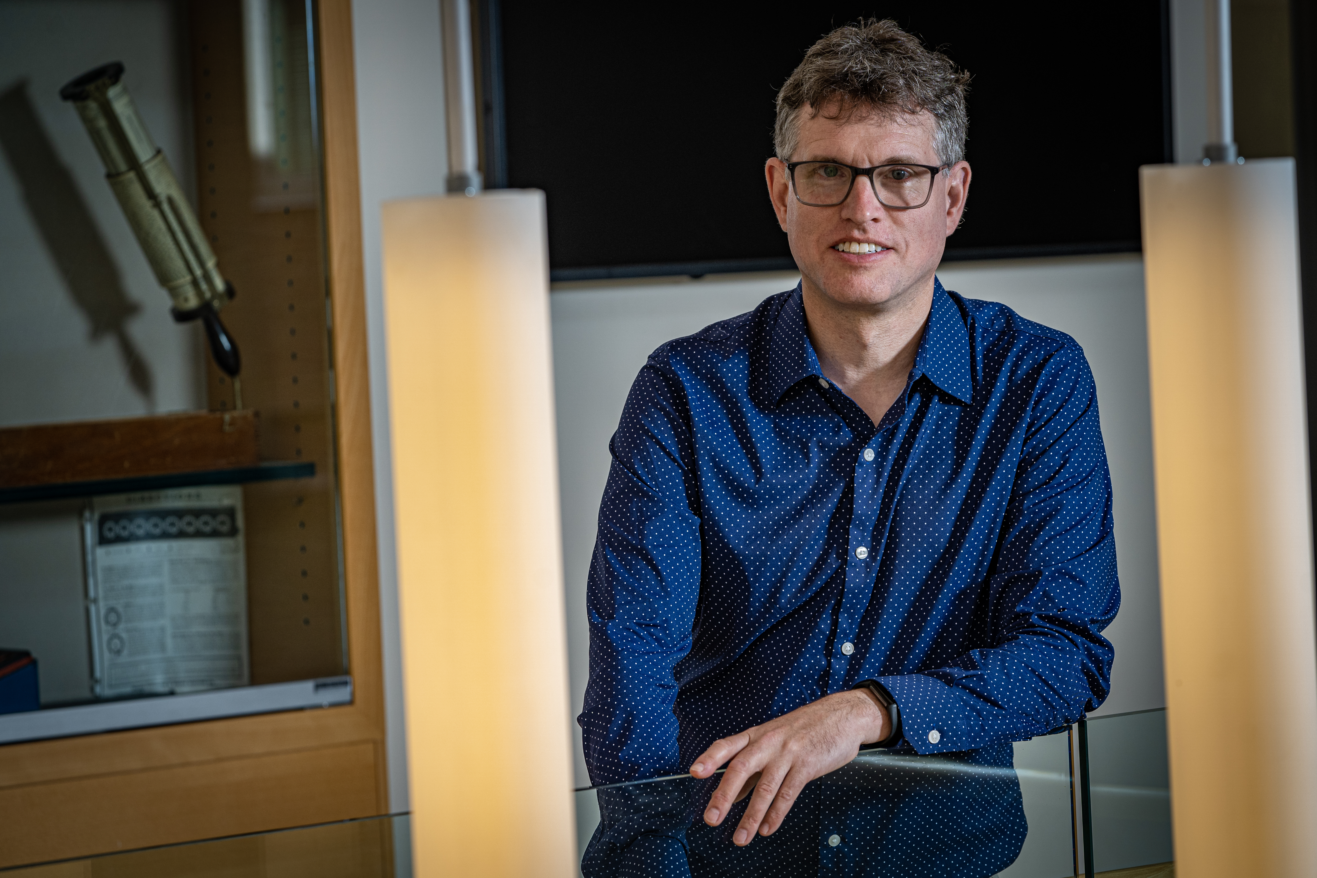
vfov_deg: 11.6
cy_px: 439
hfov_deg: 17.3
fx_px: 4316
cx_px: 658
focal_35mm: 118
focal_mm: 118
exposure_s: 1/200
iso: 640
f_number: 5.6
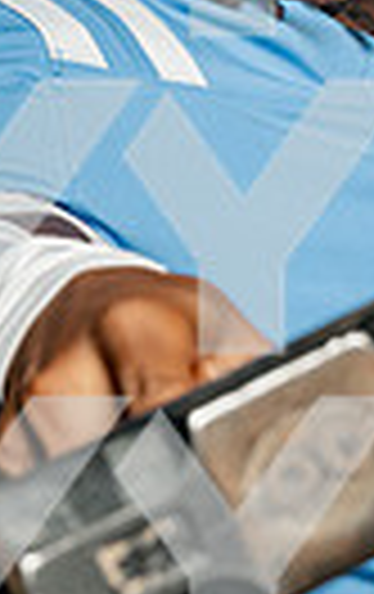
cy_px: 220
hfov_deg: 7.0
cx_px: 351
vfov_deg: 11.2
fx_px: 3036
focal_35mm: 187
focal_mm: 54
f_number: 7.1
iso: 640
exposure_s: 1/200
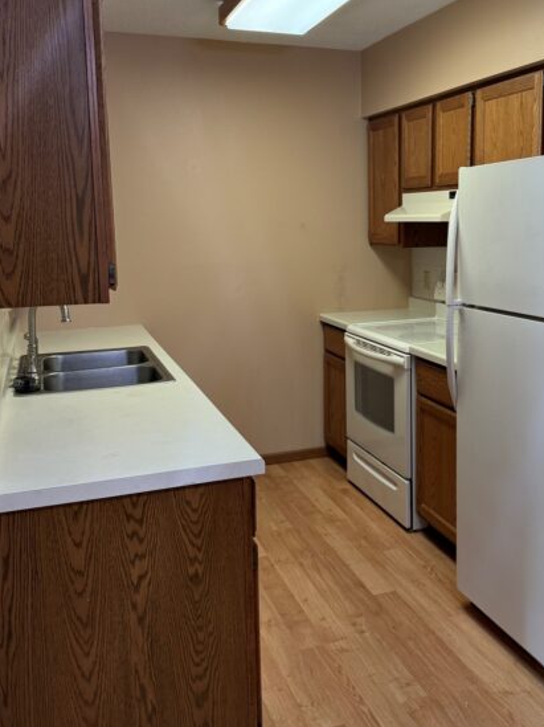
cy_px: 315
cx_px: 347
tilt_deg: -7.0
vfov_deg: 52.5
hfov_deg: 40.3
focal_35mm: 35
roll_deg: +1.5
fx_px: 734
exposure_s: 1/120
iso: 250
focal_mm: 6.76
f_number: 1.78
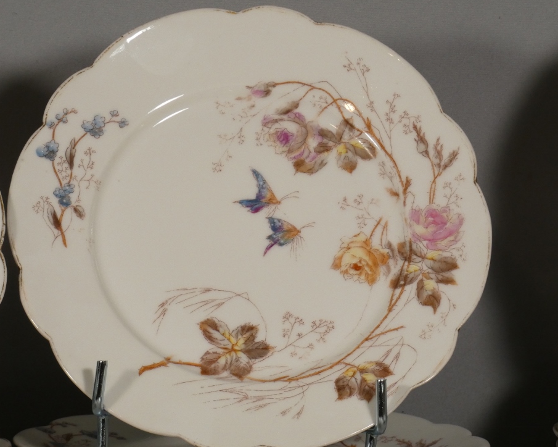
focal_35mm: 285
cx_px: 278
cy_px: 230
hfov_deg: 6.8
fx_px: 4707
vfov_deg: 5.4
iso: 250
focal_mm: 46.2
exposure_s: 1/80
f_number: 5.5
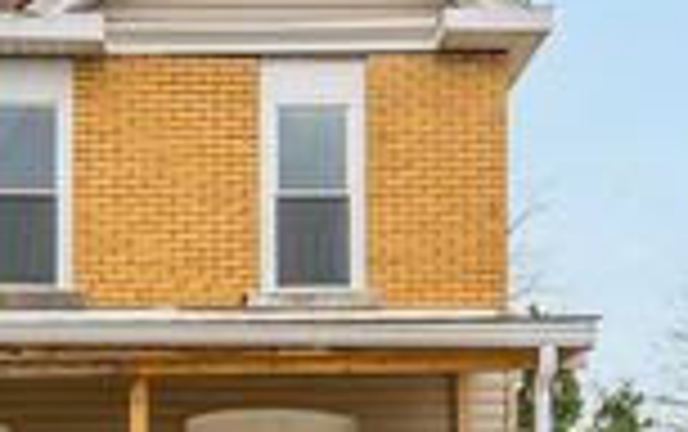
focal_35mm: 50
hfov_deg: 39.7
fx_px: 939
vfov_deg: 24.6
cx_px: 216
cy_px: 443
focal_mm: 10
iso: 100
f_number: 6.3
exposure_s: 1/250
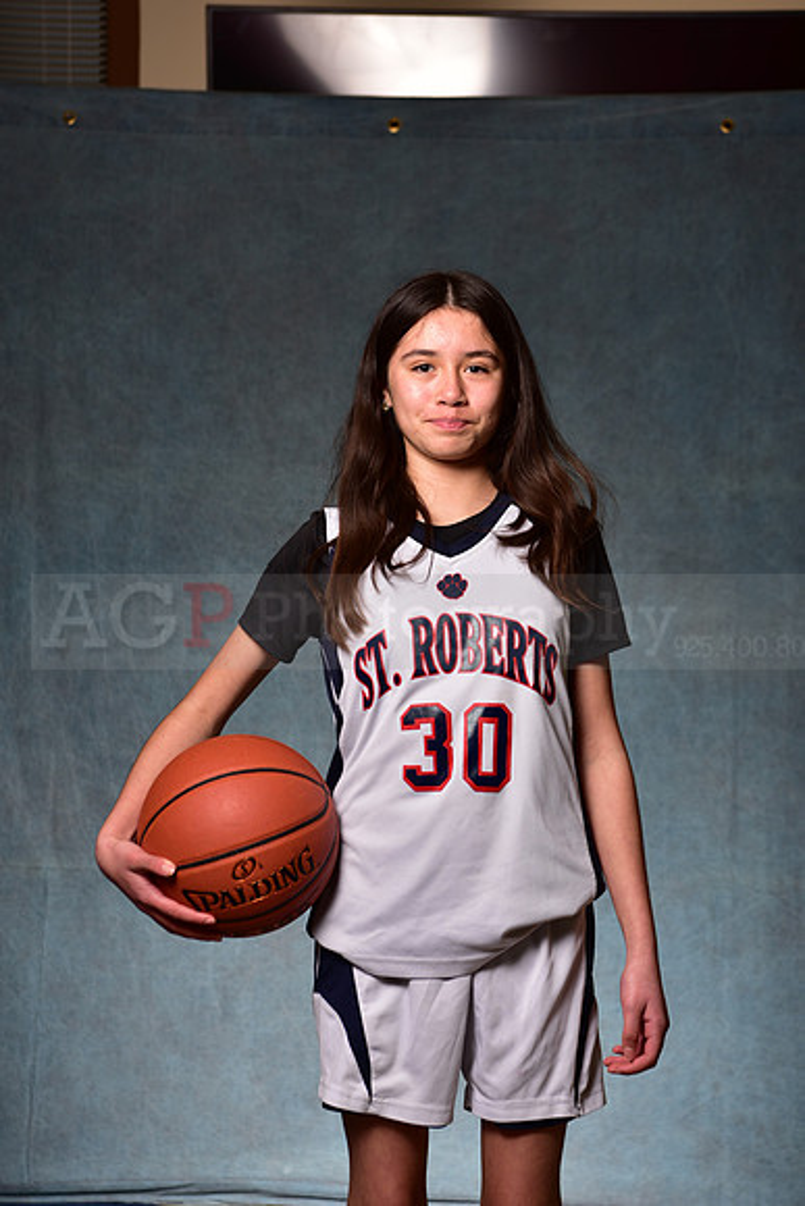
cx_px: 402
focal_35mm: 70
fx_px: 2346
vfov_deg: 28.8
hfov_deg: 19.5
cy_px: 603
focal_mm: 70
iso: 100
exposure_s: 1/200
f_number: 5
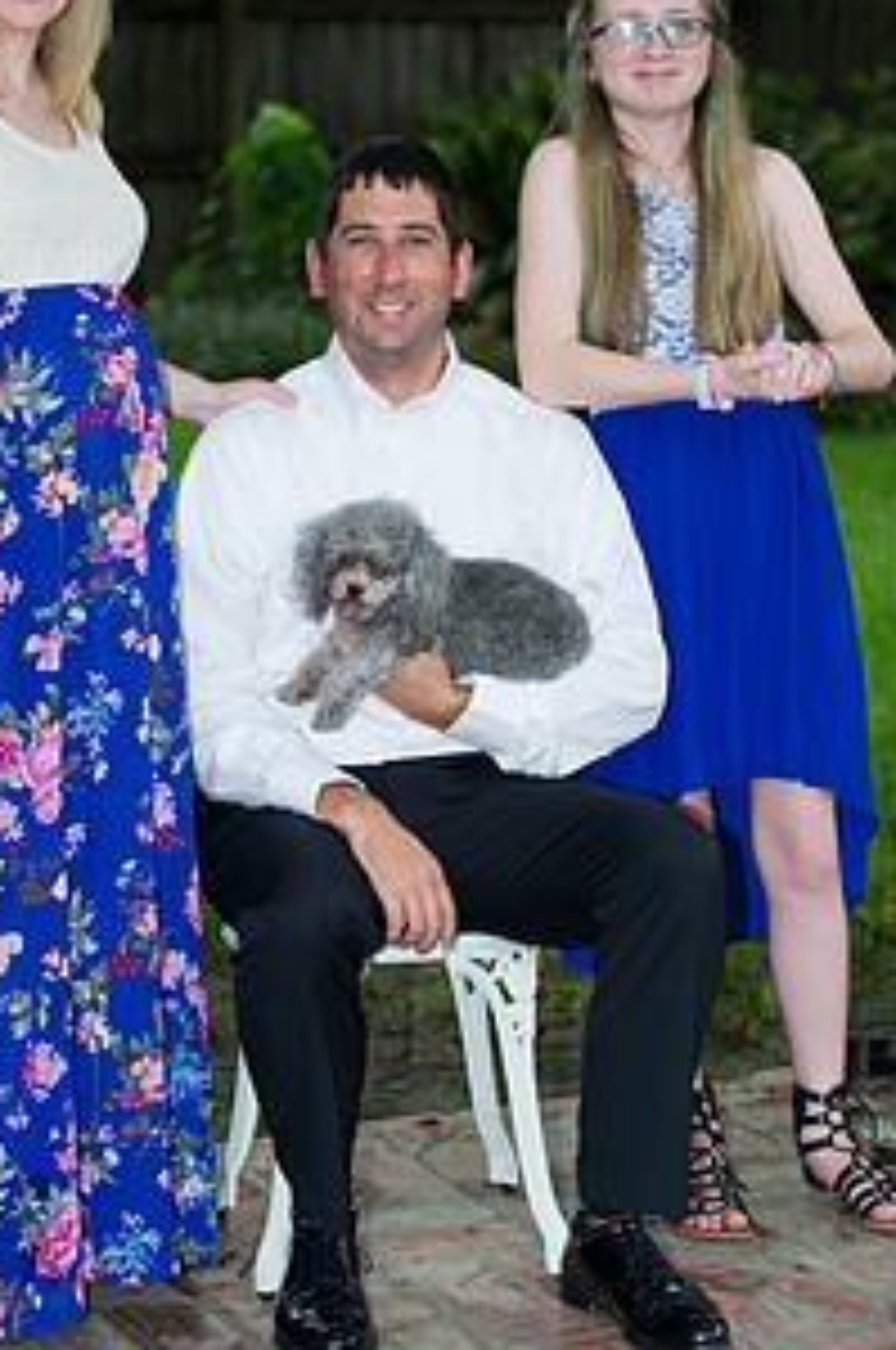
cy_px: 567
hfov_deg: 13.0
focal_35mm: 105
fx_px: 3933
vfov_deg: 19.5
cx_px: 389
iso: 640
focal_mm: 70
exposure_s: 1/250
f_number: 3.5
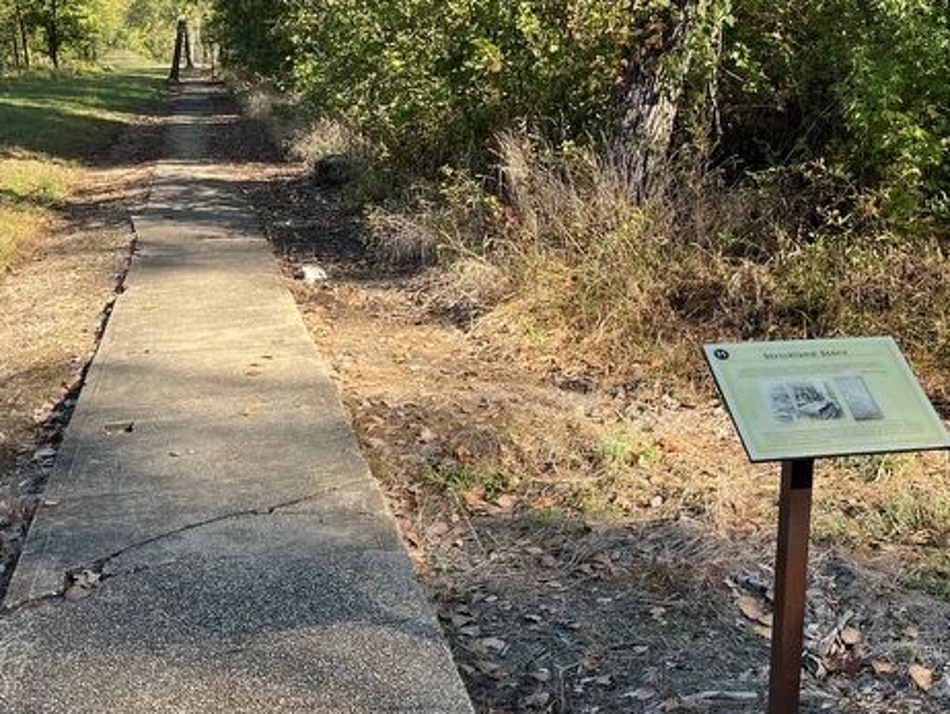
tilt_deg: -11.7
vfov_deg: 32.2
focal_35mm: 45
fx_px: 1236
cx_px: 574
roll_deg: +1.4
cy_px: 403
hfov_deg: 41.8
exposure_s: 1/506
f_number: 1.6
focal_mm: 5.1
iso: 50
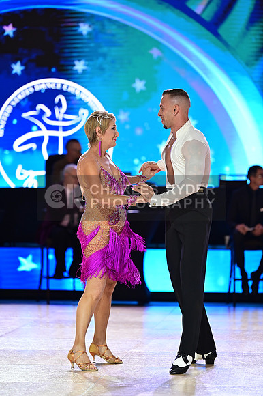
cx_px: 132
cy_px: 198
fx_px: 1646
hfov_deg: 9.1
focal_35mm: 150
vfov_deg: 13.7
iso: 1600
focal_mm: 150
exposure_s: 1/400
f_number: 2.8
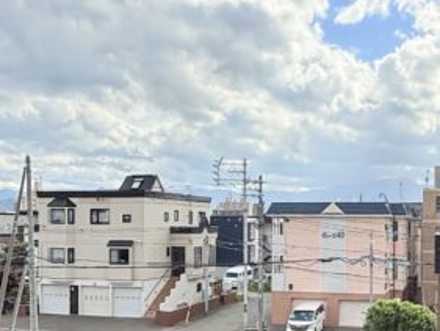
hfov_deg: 36.9
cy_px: 231
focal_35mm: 51
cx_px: 307
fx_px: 649
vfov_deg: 28.3
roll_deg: +0.2
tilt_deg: +0.7
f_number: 2.2
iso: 64
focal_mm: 2.22
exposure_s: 1/2024
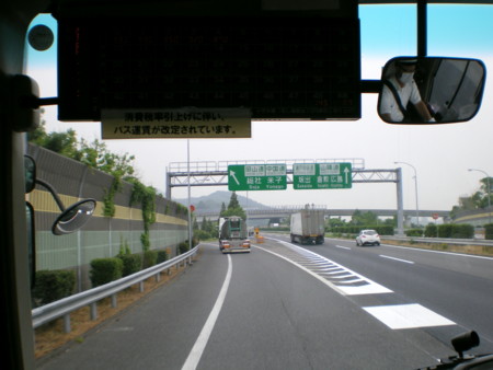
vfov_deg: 37.8
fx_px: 541
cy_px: 185
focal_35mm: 38
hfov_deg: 49.0
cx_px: 246
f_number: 4.6
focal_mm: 6.3
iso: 64
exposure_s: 1/200
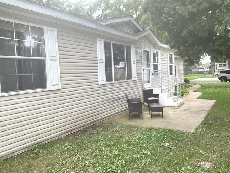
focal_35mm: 29
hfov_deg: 61.7
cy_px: 86
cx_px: 115
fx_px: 193
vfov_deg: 48.2
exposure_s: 1/325
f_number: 1.8
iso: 16
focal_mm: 3
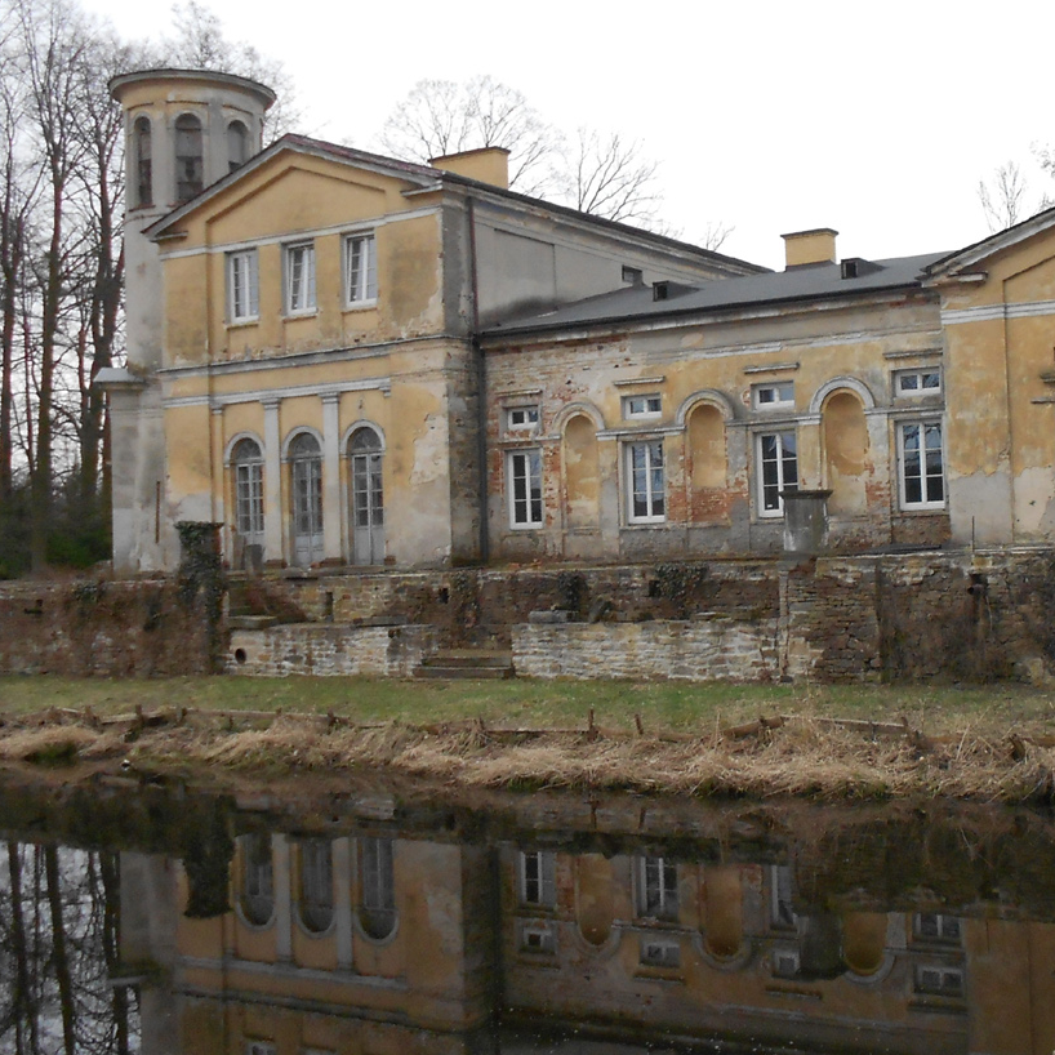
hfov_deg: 35.0
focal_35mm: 47
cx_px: 838
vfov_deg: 36.1
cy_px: 522
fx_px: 1621
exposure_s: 1/60
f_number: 3.4
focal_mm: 5.1
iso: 200
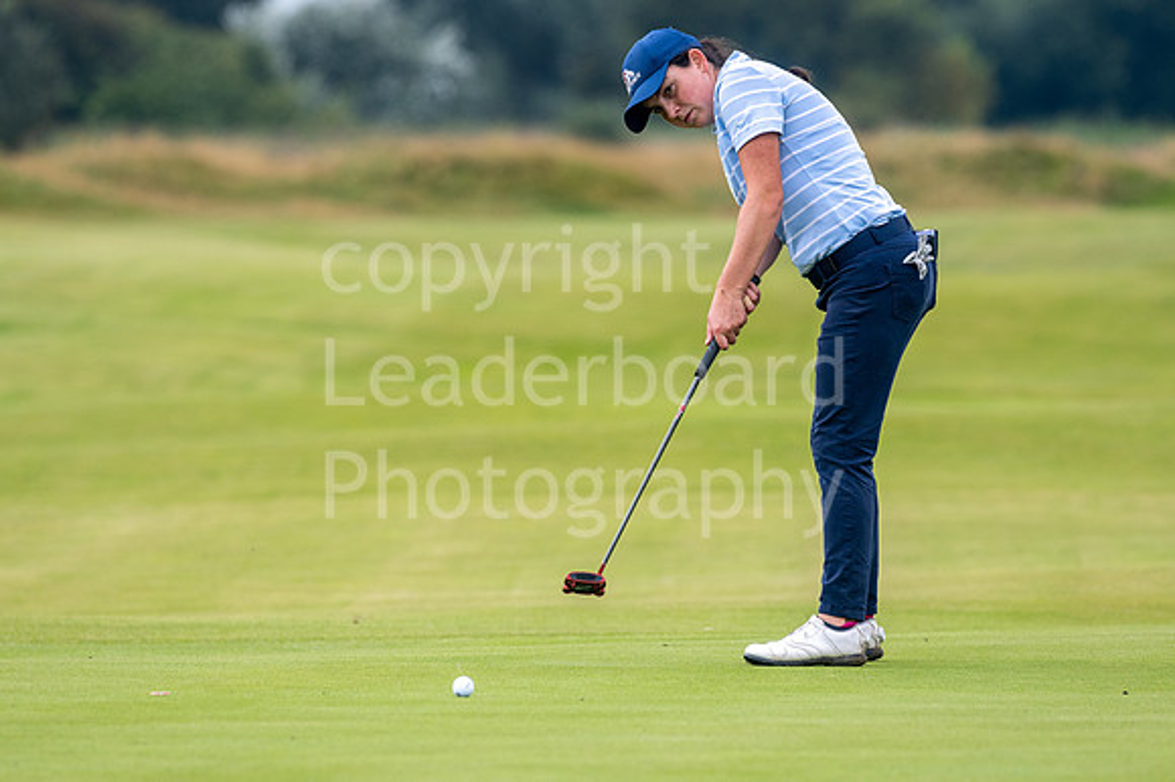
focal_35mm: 450
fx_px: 14679
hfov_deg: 4.6
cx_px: 588
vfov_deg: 3.1
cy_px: 391
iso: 200
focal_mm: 300
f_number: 5
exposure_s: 1/1250
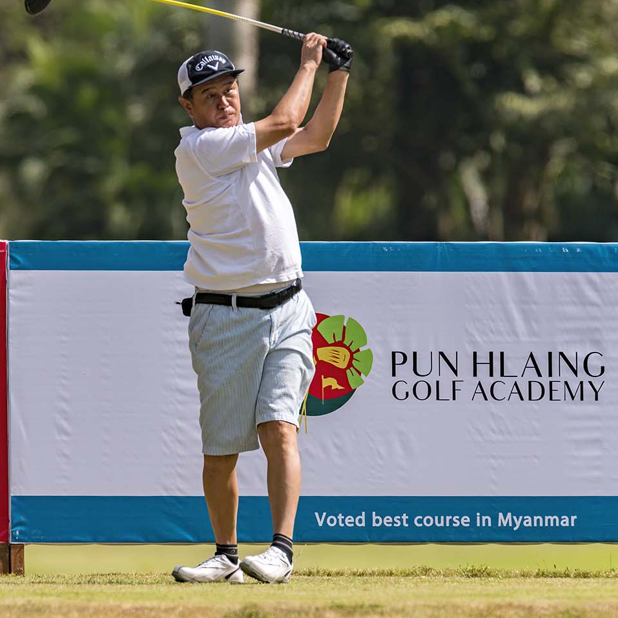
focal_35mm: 831
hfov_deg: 2.1
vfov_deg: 2.1
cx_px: 309
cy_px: 288
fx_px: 16785
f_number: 8
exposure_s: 1/2000
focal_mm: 650
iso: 160
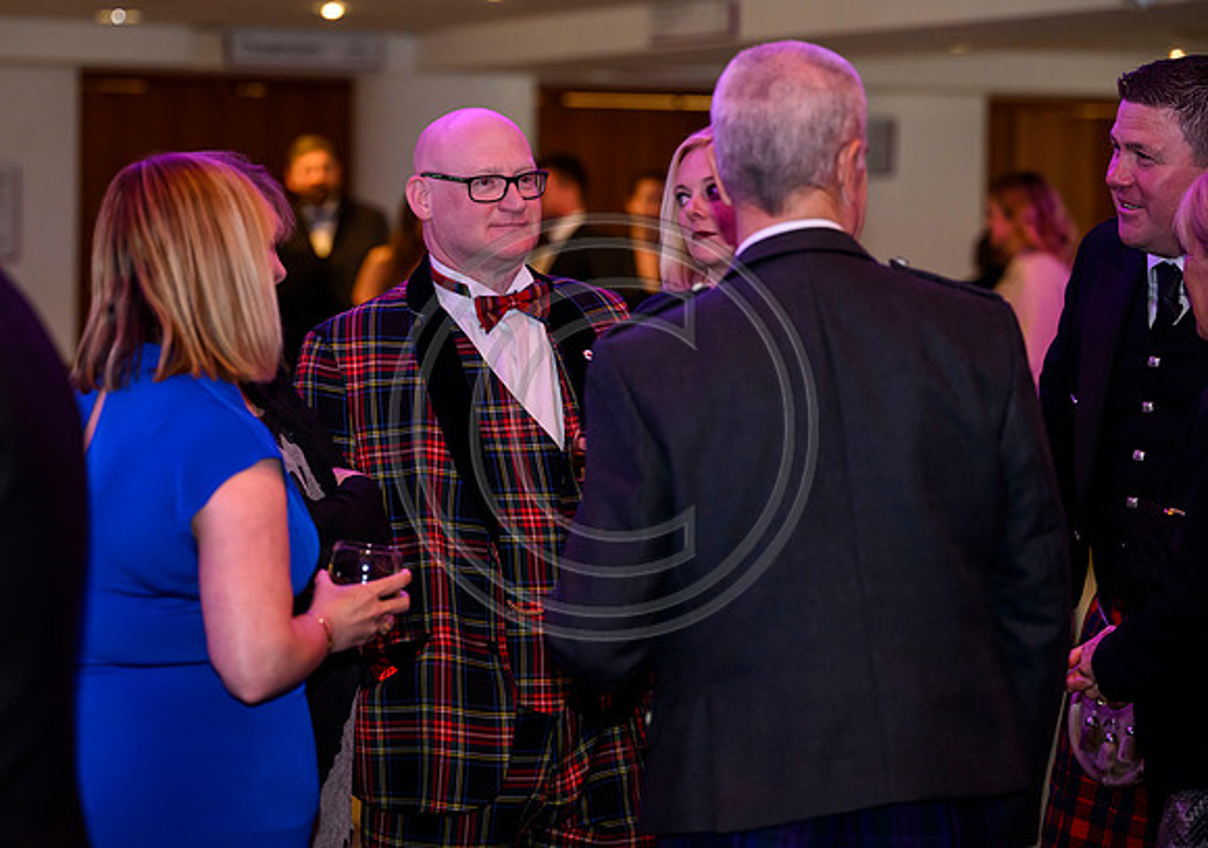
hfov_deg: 18.0
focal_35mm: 112
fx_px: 3805
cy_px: 396
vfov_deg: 12.7
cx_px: 530
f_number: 3.2
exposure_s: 1/160
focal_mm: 101
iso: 2500
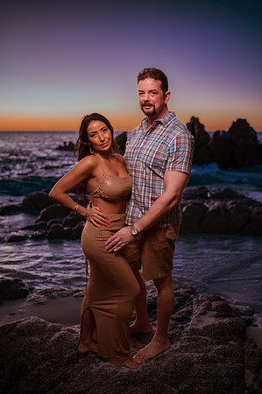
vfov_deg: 54.5
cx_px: 131
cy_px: 197
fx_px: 383
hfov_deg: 37.8
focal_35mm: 35
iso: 800
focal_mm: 35
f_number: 1.8
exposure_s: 1/250
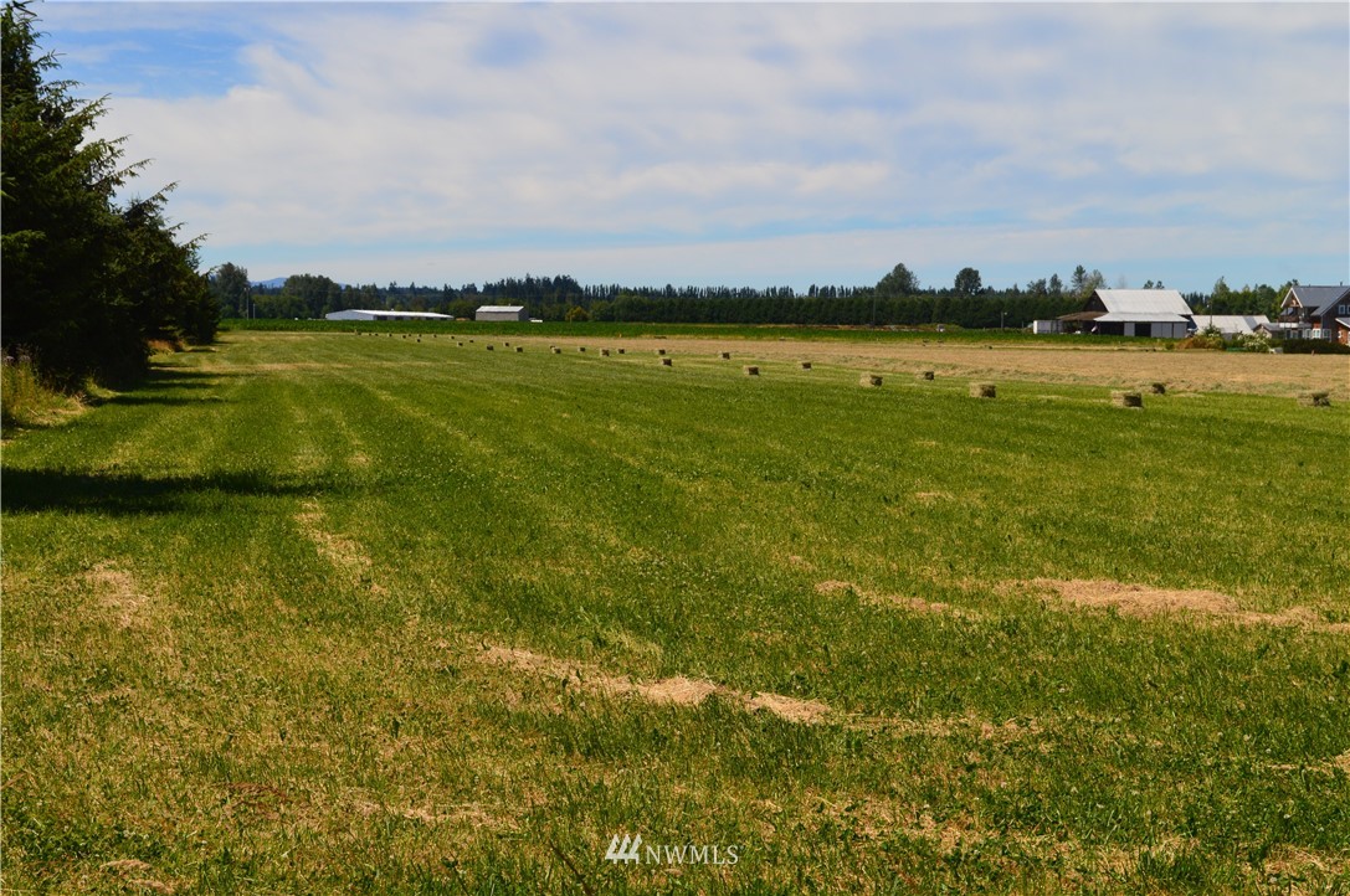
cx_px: 675
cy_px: 448
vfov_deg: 22.6
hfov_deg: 33.4
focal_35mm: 60
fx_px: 2247
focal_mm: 40
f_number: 11
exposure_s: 1/500
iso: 320
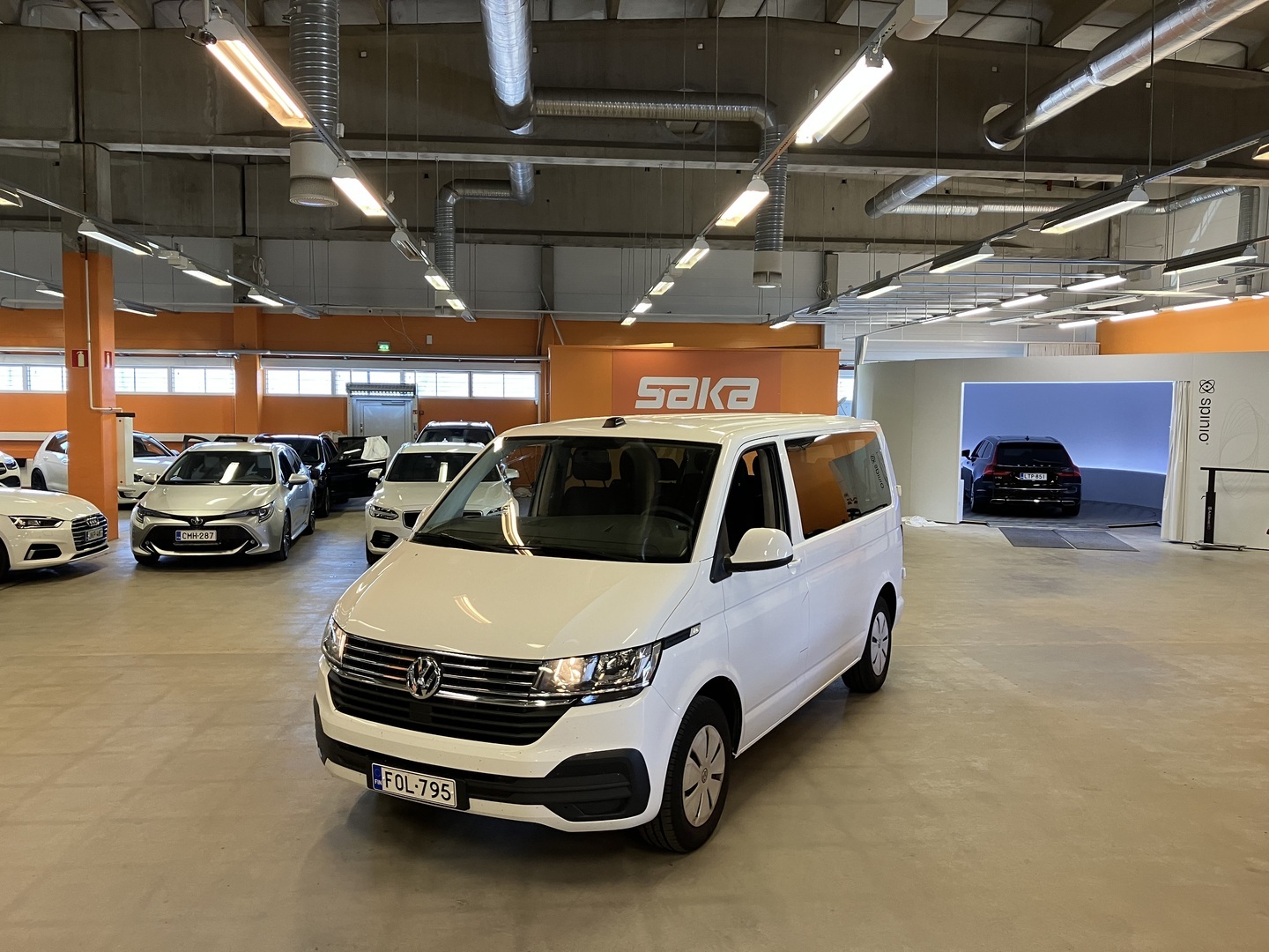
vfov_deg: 49.7
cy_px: 476
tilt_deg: -5.6
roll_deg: -1.3
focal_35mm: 28
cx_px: 634
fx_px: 1026
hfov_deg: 63.4
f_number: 1.8
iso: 80
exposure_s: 1/50
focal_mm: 3.99
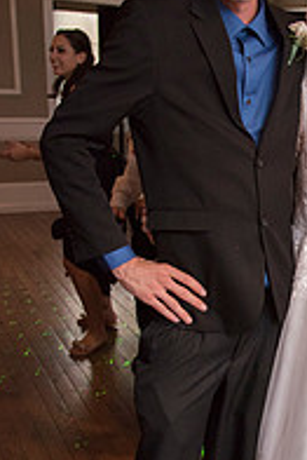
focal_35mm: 55
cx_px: 347
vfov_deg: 35.7
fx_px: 702
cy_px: 322
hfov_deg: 23.0
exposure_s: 1/125
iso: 2000
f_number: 4
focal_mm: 24
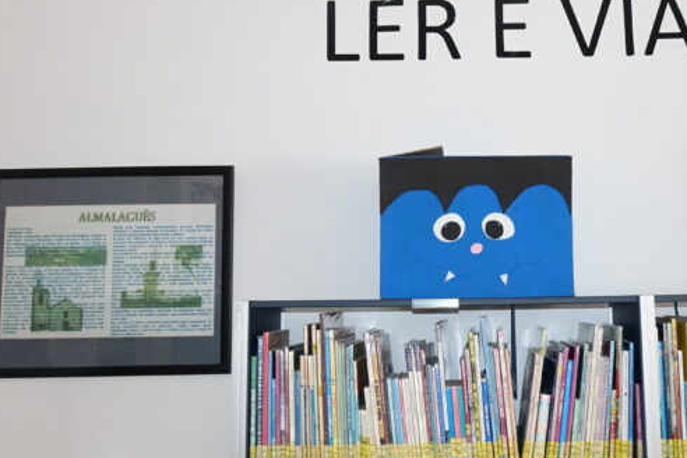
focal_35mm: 41
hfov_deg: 46.6
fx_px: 782
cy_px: 195
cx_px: 459
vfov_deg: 32.6
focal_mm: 10.28
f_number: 4
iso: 1600
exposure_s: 1/320
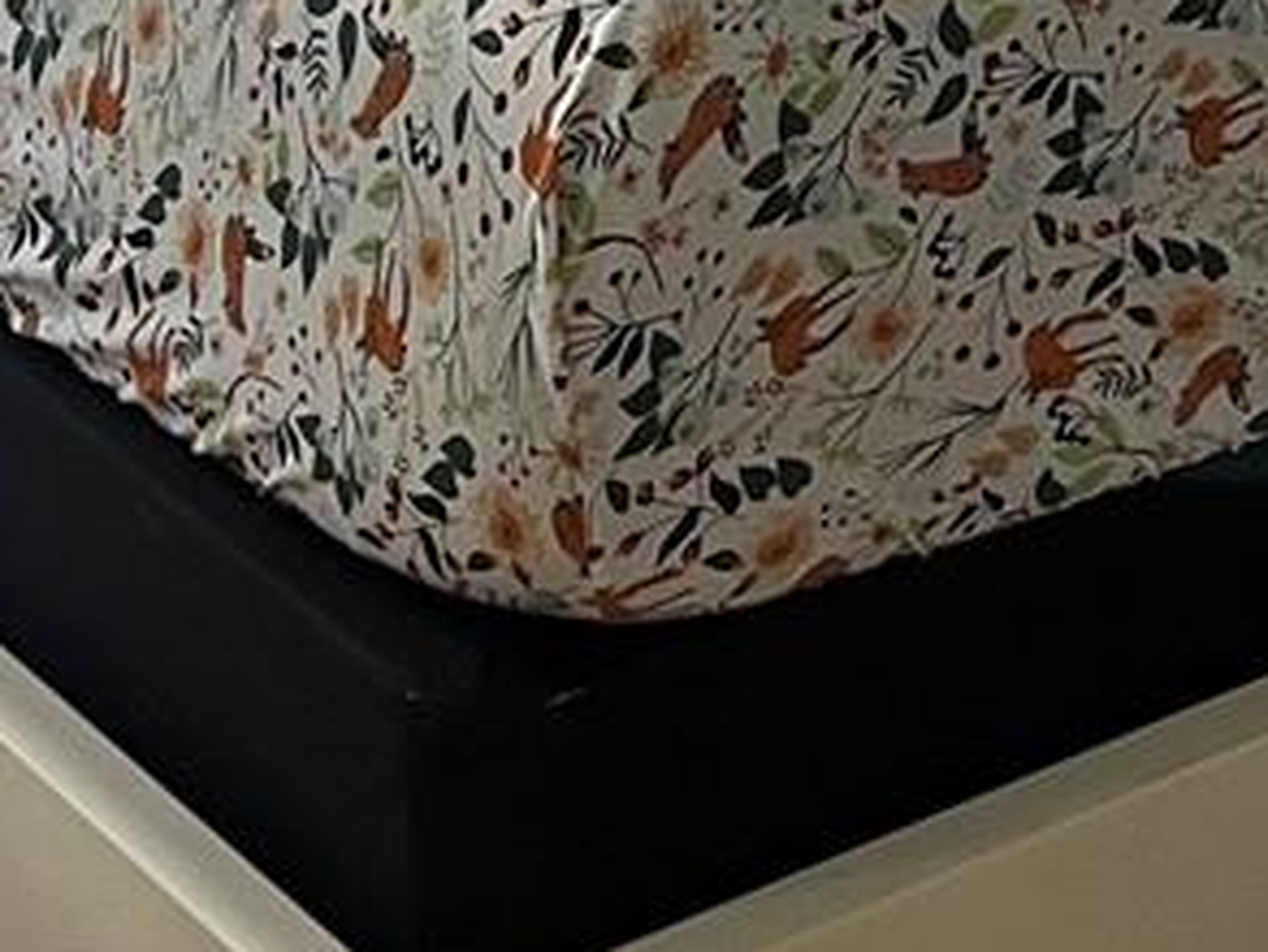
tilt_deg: -6.6
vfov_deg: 9.1
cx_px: 822
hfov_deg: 13.9
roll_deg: -1.2
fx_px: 5204
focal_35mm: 142
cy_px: -1528
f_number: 1.6
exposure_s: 1/60
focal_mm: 5.1
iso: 100
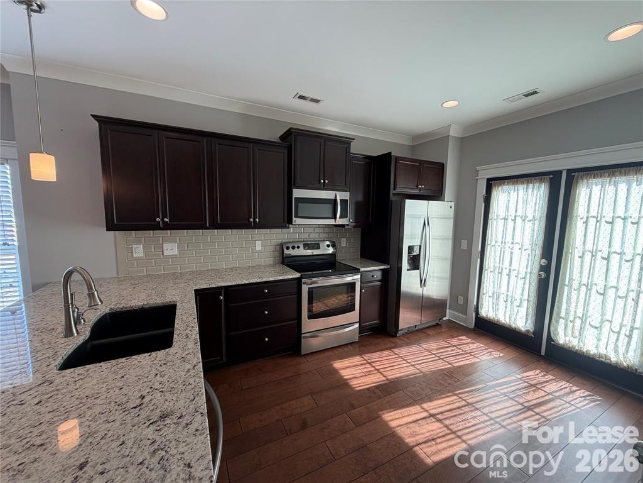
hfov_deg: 102.1
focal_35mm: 14
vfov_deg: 85.7
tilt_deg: -6.3
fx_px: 260
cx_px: 322
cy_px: 242
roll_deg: -0.4
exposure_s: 1/120
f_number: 2.2
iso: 100
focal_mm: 2.22
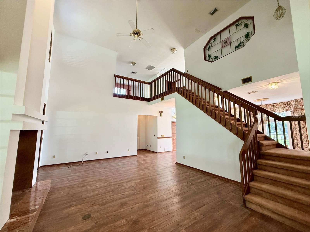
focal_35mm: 14
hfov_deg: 102.1
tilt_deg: +6.7
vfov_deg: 85.7
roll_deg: -0.6
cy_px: 116
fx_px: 125
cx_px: 155
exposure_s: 1/120
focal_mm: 2.22
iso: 320
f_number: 2.2
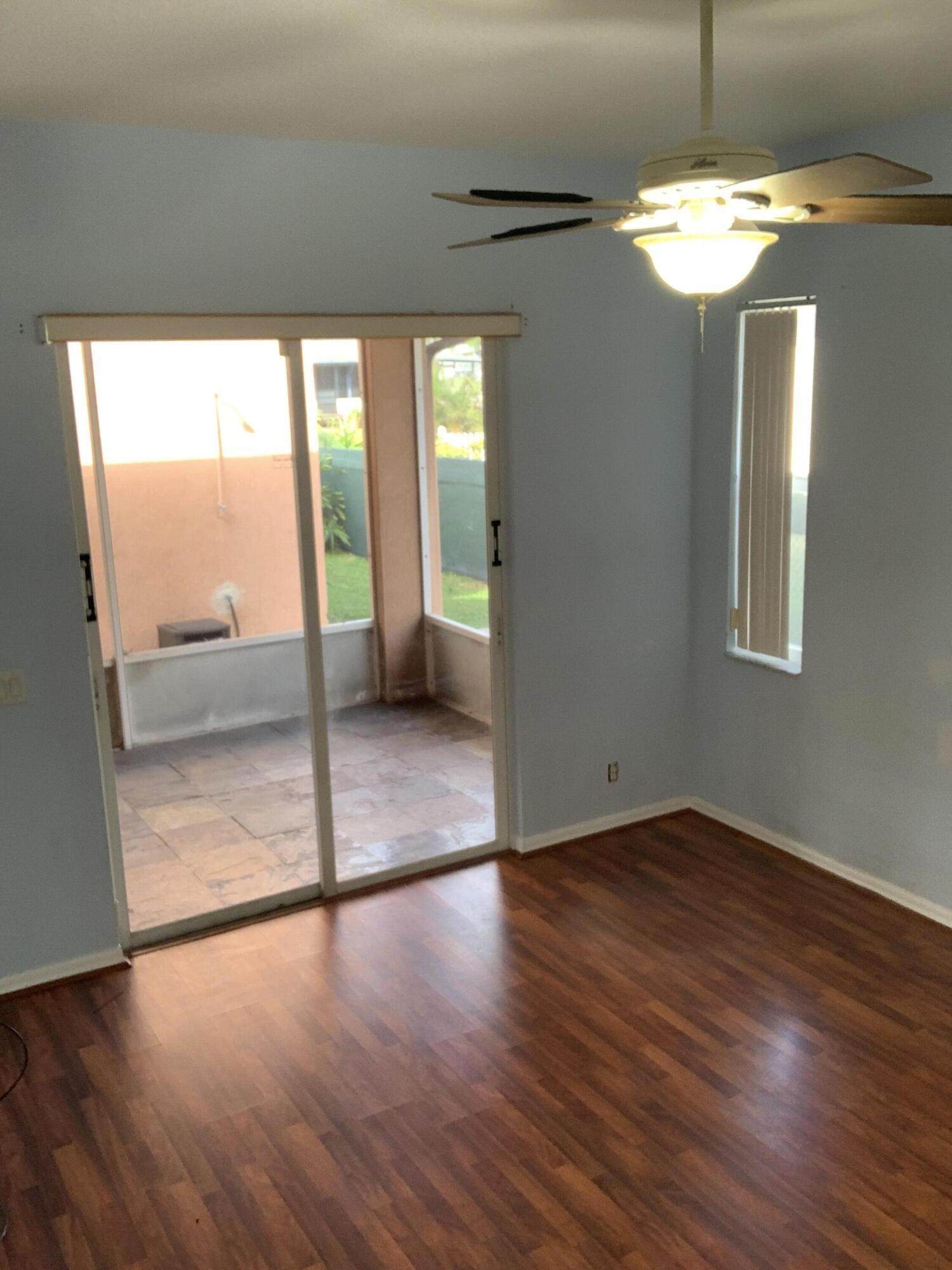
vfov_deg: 56.8
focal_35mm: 32
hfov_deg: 44.2
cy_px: 635
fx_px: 1173
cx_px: 476
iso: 160
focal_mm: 2.87
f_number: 2.2
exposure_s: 1/60
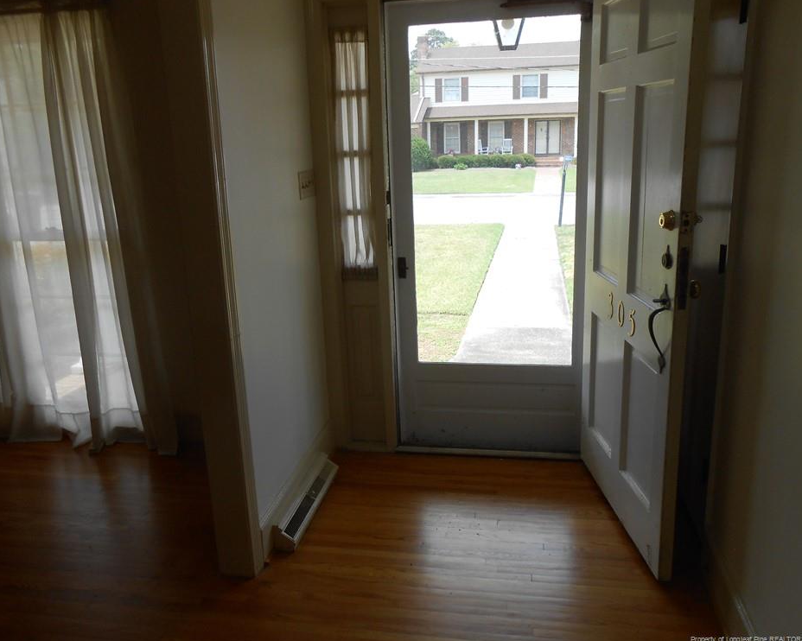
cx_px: 397
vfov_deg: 51.5
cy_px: 314
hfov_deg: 62.2
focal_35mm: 28
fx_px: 664
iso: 125
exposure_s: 1/250
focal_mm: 4.6
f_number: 3.5
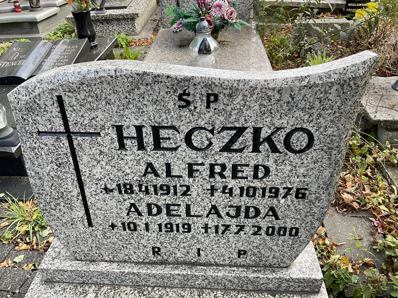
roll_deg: +1.6
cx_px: 199
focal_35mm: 29
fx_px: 333
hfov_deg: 61.7
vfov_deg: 48.2
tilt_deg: -33.2
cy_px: 149
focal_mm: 3
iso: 16
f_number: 1.8
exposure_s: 1/130
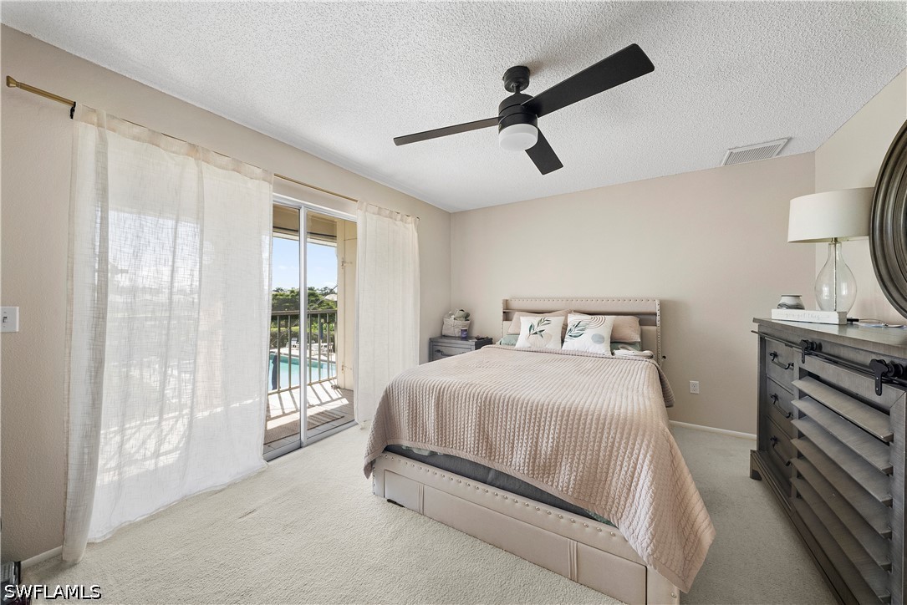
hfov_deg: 112.6
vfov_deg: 90.0
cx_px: 454
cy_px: 302
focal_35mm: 12
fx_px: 302
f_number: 11
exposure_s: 1/6
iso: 2000
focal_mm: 12
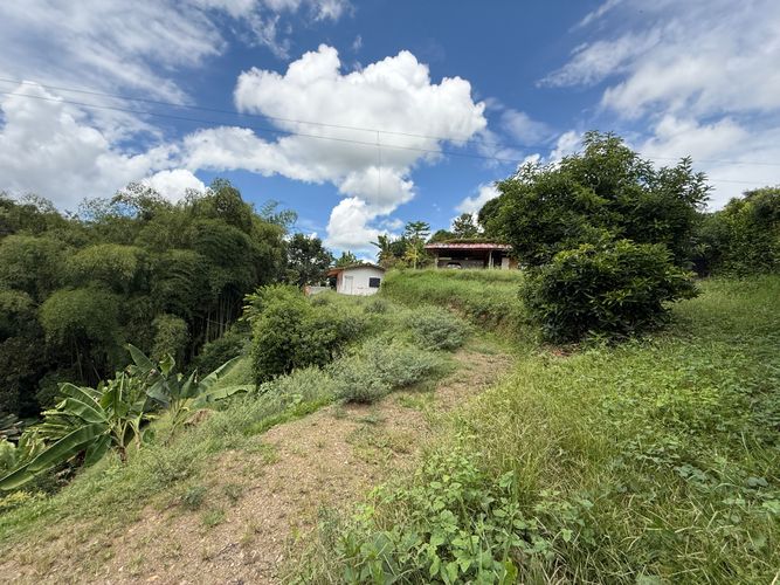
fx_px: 315
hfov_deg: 102.1
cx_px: 390
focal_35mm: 14
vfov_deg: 85.7
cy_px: 292
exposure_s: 1/1656
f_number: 2.2
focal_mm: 2.22
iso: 64
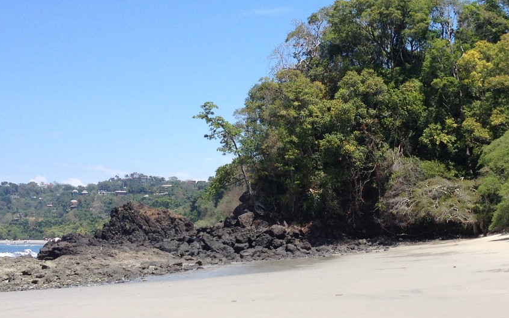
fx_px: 971
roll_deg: +0.9
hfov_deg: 29.0
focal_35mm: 70
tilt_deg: +1.5
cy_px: 177
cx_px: 370
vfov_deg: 18.6
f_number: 2.4
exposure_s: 1/1534
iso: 50
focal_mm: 4.28
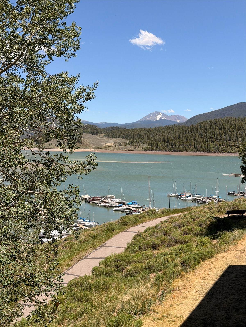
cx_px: 123
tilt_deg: -3.8
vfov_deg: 39.7
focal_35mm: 48
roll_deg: +0.2
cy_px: 164
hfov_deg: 30.3
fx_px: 455
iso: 64
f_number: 1.78
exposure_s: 1/4587
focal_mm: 6.76
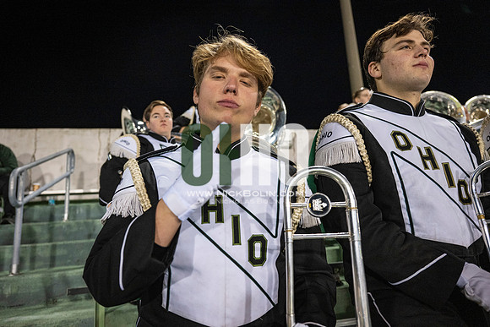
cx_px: 245
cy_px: 164
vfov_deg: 53.2
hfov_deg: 73.7
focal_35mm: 24
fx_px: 327
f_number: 3.2
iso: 2000
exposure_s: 1/500
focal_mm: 24
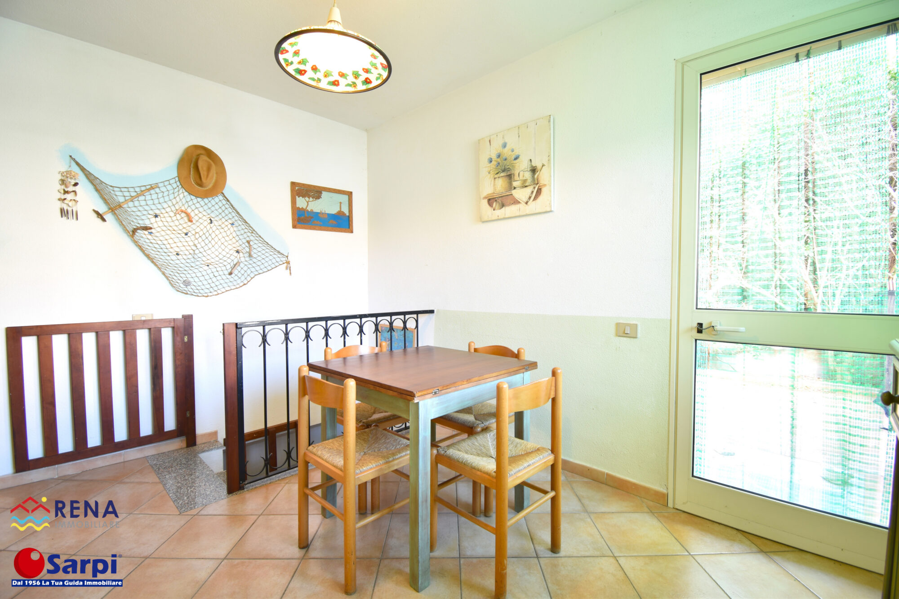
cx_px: 450
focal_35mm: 15
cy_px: 300
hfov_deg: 100.4
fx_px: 375
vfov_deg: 77.3
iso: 100
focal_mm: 10
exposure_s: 1/2
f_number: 4.5
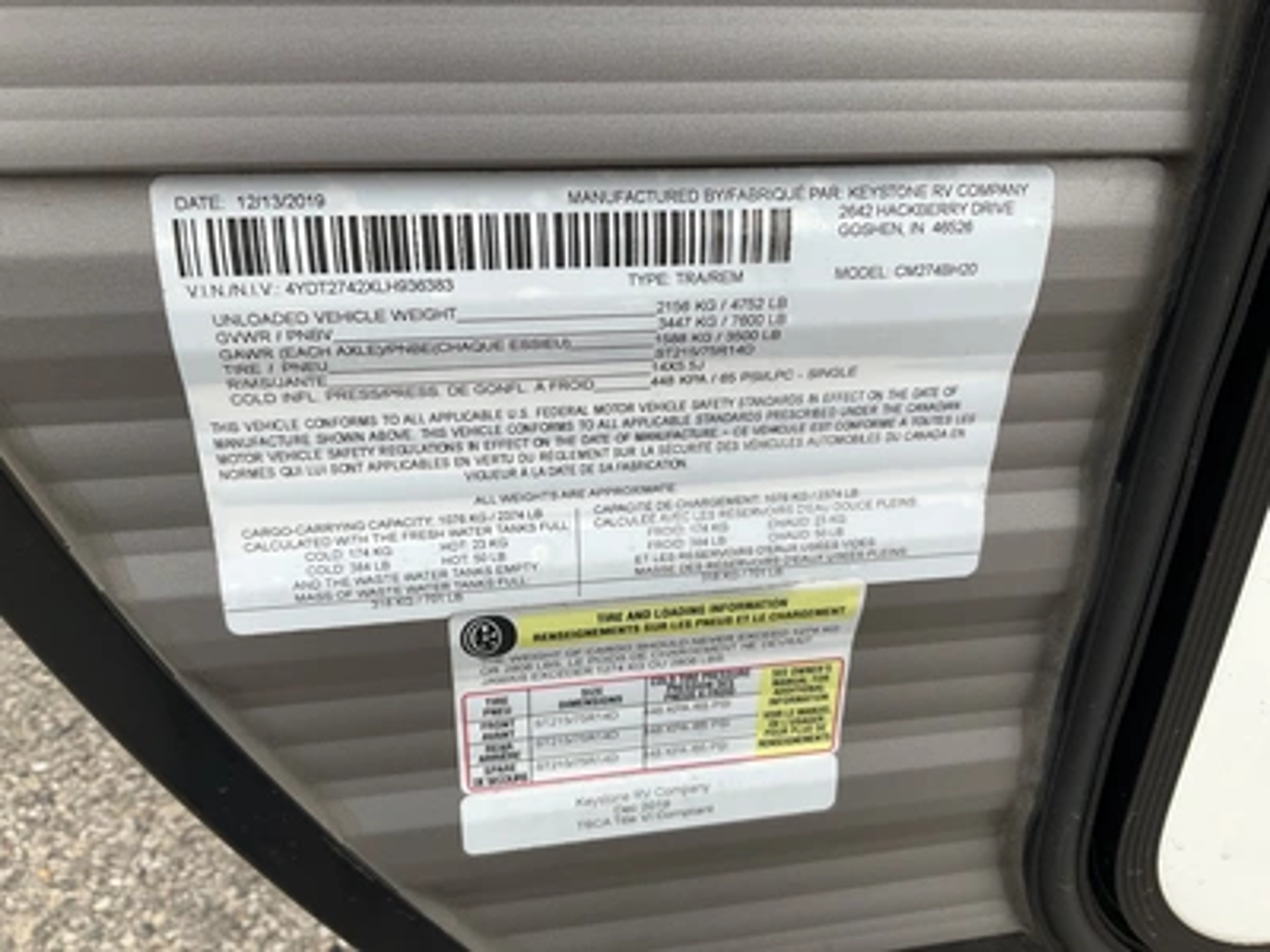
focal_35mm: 29
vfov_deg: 48.2
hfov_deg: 61.7
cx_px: 635
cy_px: 476
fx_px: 1064
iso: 20
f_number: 1.8
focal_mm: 3
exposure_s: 1/156
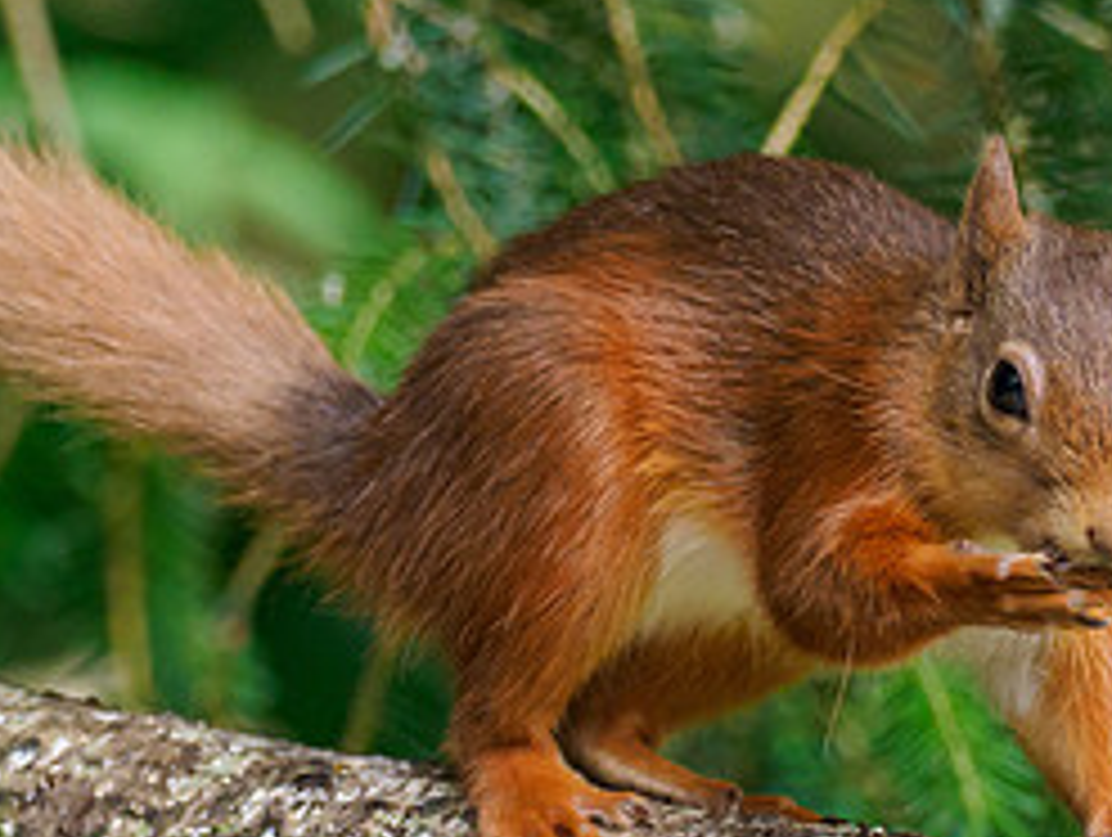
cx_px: 855
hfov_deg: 1.0
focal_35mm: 1996
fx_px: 64213
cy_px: 515
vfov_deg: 0.7
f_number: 4
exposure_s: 1/640
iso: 1000
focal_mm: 300
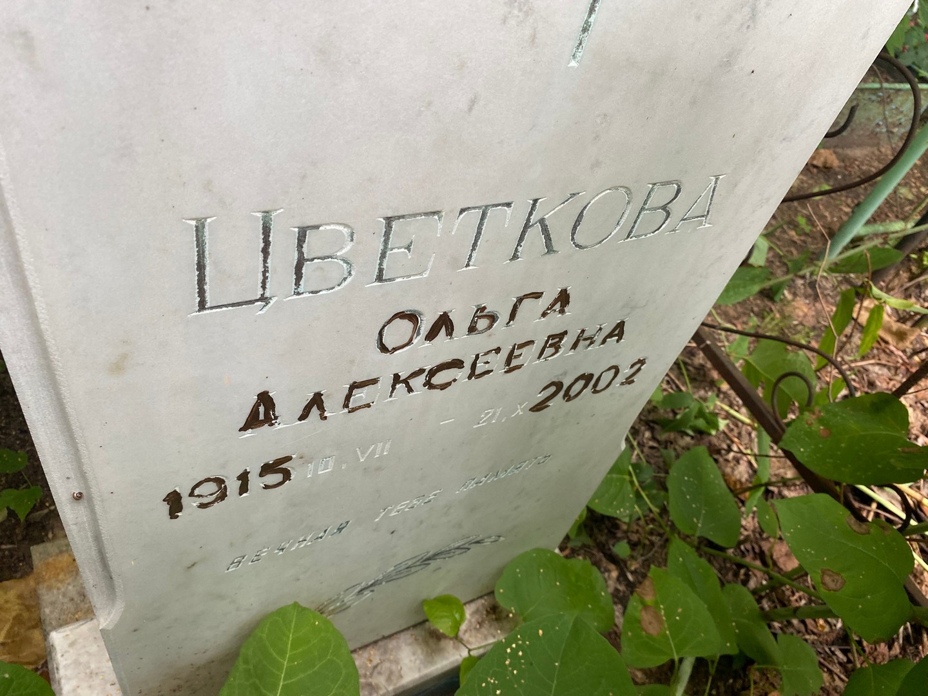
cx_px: 464
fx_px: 697
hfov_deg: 67.3
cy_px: 348
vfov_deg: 53.1
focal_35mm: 26
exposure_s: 1/121
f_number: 1.8
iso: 100
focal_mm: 4.25
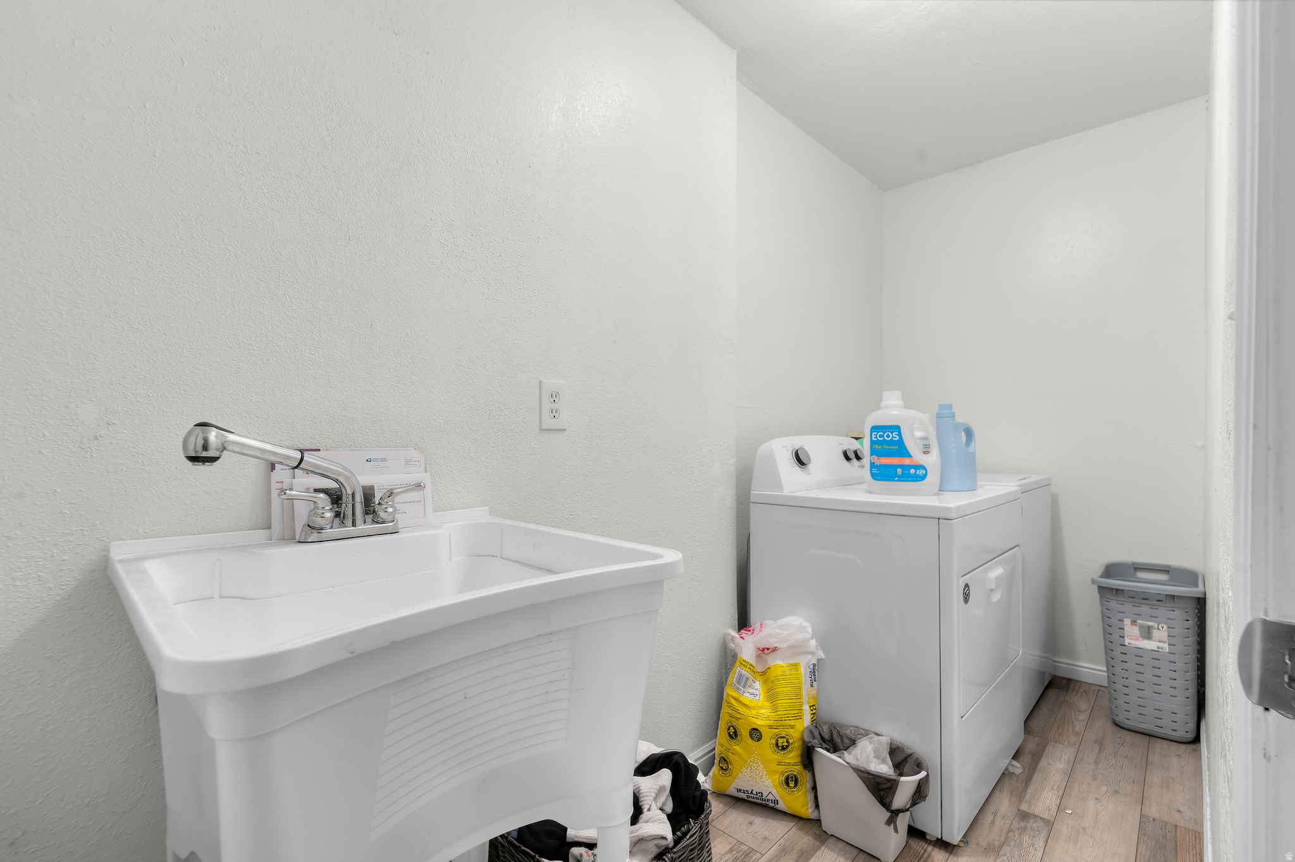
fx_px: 539
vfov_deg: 77.3
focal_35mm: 15
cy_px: 431
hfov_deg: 100.4
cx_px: 648
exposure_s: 1
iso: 320
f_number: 8
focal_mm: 15
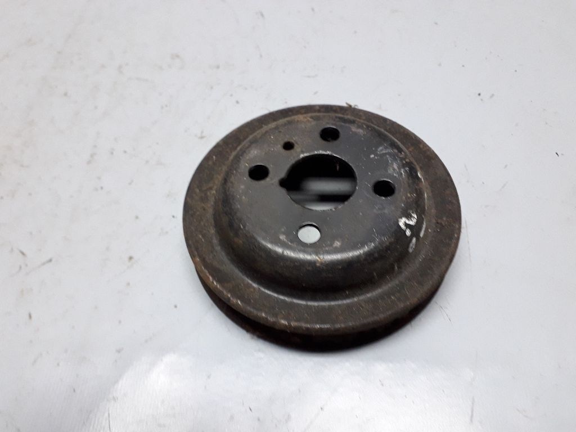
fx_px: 449
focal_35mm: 27
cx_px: 288
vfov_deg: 51.4
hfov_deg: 65.3
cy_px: 216
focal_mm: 3.6
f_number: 1.9
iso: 200
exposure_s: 1/33
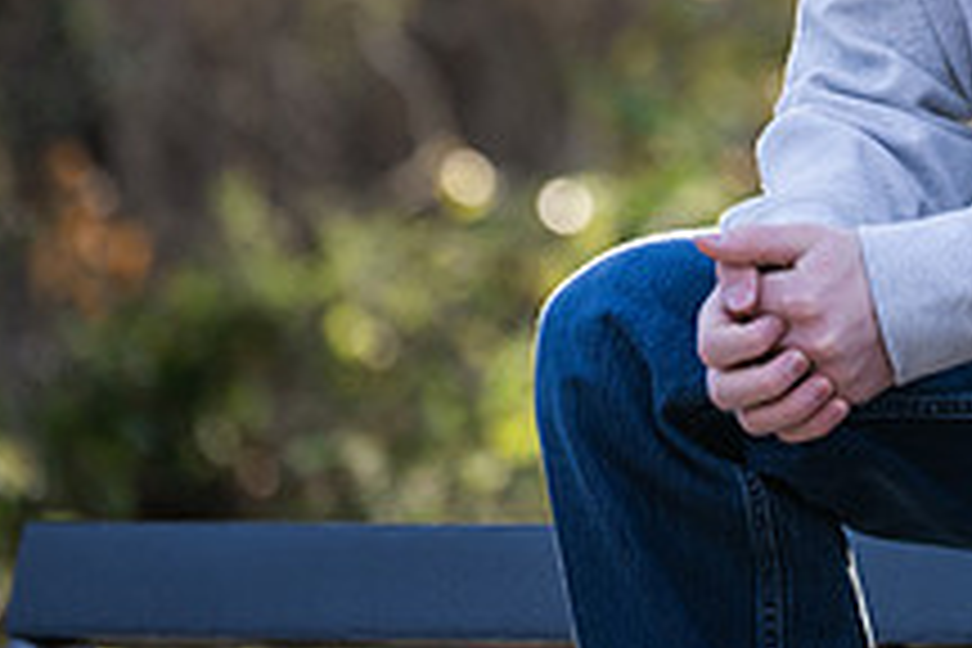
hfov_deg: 4.5
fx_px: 12257
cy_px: -182
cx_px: 1125
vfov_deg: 3.0
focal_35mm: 454
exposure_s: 1/320
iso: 250
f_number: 2.8
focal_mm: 145
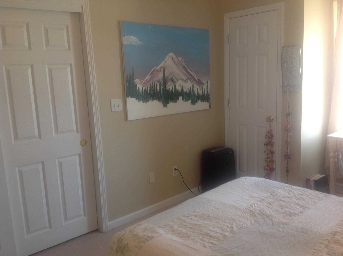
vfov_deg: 40.6
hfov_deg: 52.7
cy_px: 128
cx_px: 172
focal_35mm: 35
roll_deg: +1.9
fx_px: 346
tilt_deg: -8.5
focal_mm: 4.28
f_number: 2.4
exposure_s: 1/17
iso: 50
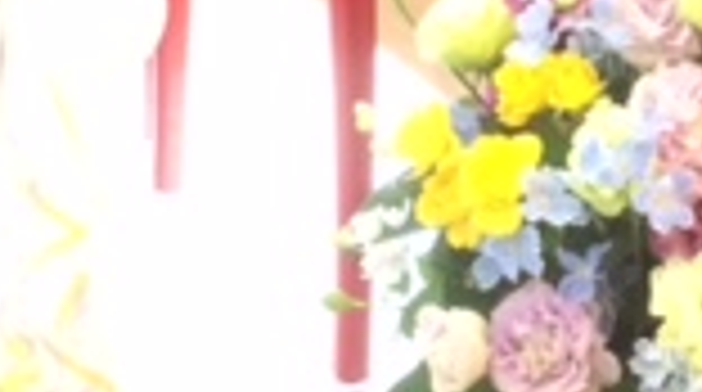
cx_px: 774
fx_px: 2415
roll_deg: -2.0
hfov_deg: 16.1
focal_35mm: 130
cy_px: -221
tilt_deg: -8.9
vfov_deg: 9.0
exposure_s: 1/30
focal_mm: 4.15
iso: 200
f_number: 2.2
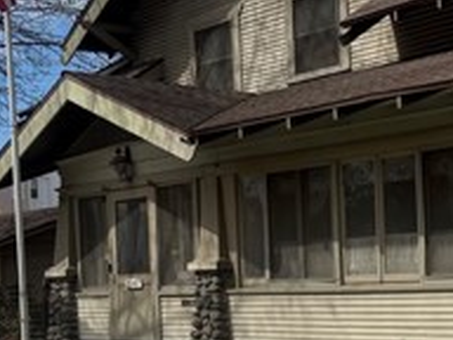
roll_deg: +1.1
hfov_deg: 23.6
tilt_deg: +3.2
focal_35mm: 80
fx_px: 1047
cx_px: 427
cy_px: 260
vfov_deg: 18.3
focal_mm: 6.76
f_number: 1.78
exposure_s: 1/7353
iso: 80
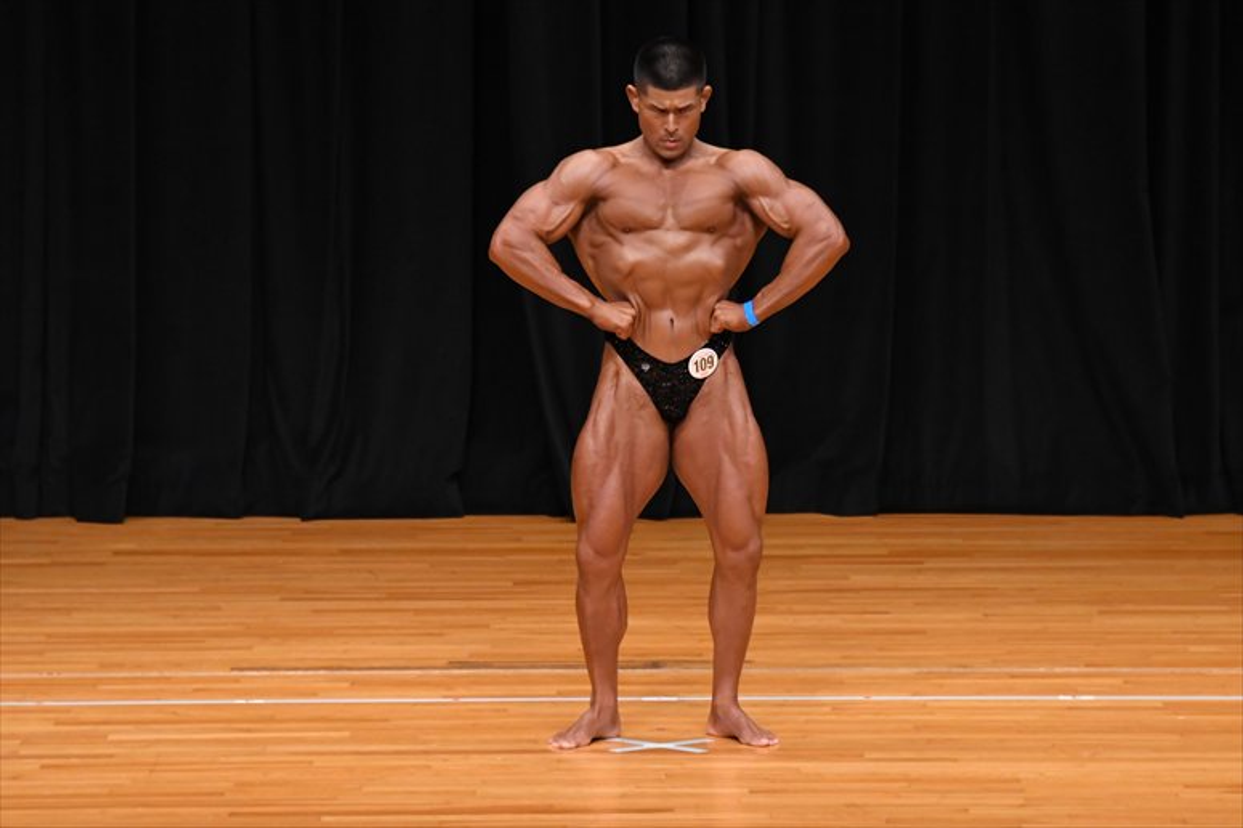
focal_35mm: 285
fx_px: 9836
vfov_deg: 4.8
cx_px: 622
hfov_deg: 7.2
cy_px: 414
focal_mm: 190
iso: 3200
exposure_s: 1/400
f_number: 5.6
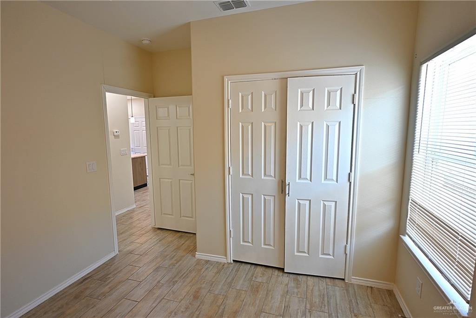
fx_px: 238
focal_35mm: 18
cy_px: 159
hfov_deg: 90.0
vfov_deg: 67.4
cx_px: 238
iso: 100
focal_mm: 12
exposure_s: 1/25
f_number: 3.5
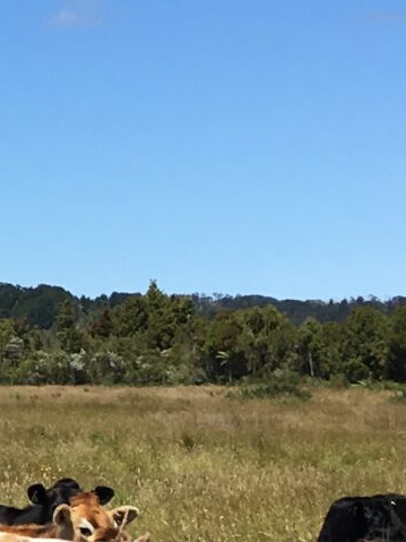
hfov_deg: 8.1
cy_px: 333
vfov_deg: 12.7
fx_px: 2425
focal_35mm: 155
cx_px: -847
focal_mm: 4.15
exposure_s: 1/1789
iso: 25
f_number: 2.2
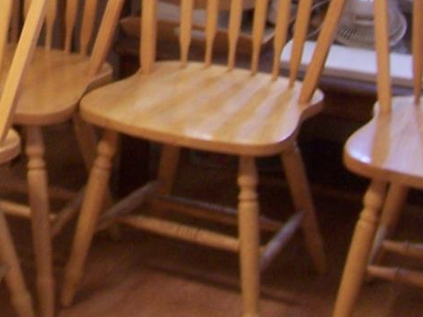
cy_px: -118
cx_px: 3
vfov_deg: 11.7
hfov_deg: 15.9
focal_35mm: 122
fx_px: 1490
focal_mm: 6.3
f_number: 2.8
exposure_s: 1/10
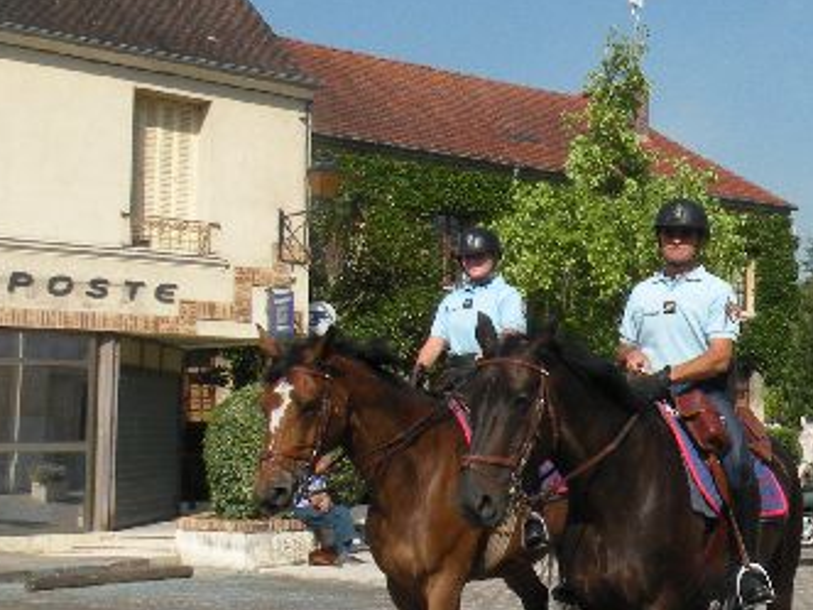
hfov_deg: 28.0
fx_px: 1527
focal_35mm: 65
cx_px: 823
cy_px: 328
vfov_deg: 22.6
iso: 100
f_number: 6.3
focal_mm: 4.7
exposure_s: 1/500
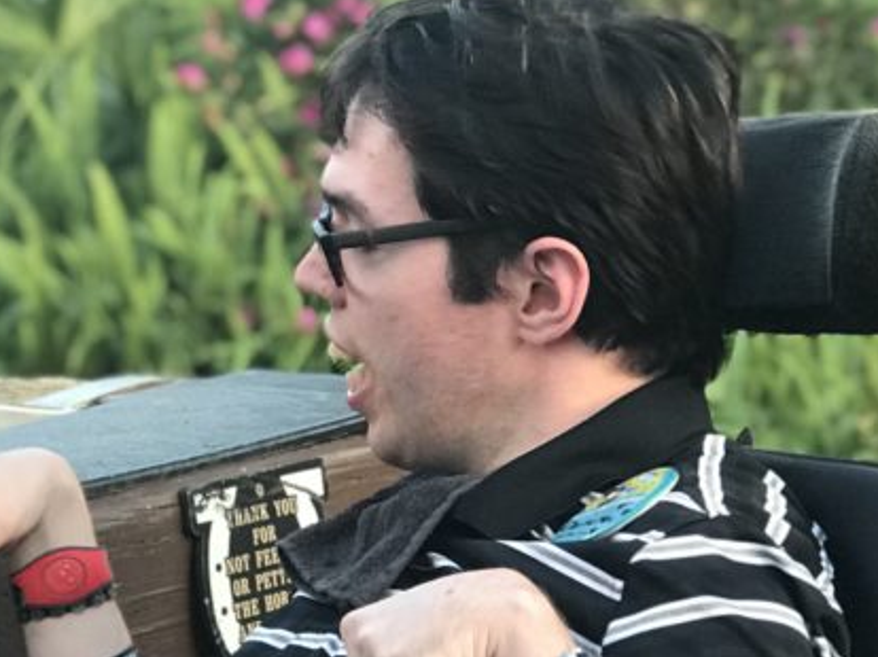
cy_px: 492
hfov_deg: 13.9
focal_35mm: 141
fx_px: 3574
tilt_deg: -10.2
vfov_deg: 10.5
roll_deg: +3.1
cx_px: 178
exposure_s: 1/60
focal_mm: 6.6
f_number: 2.8
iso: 100
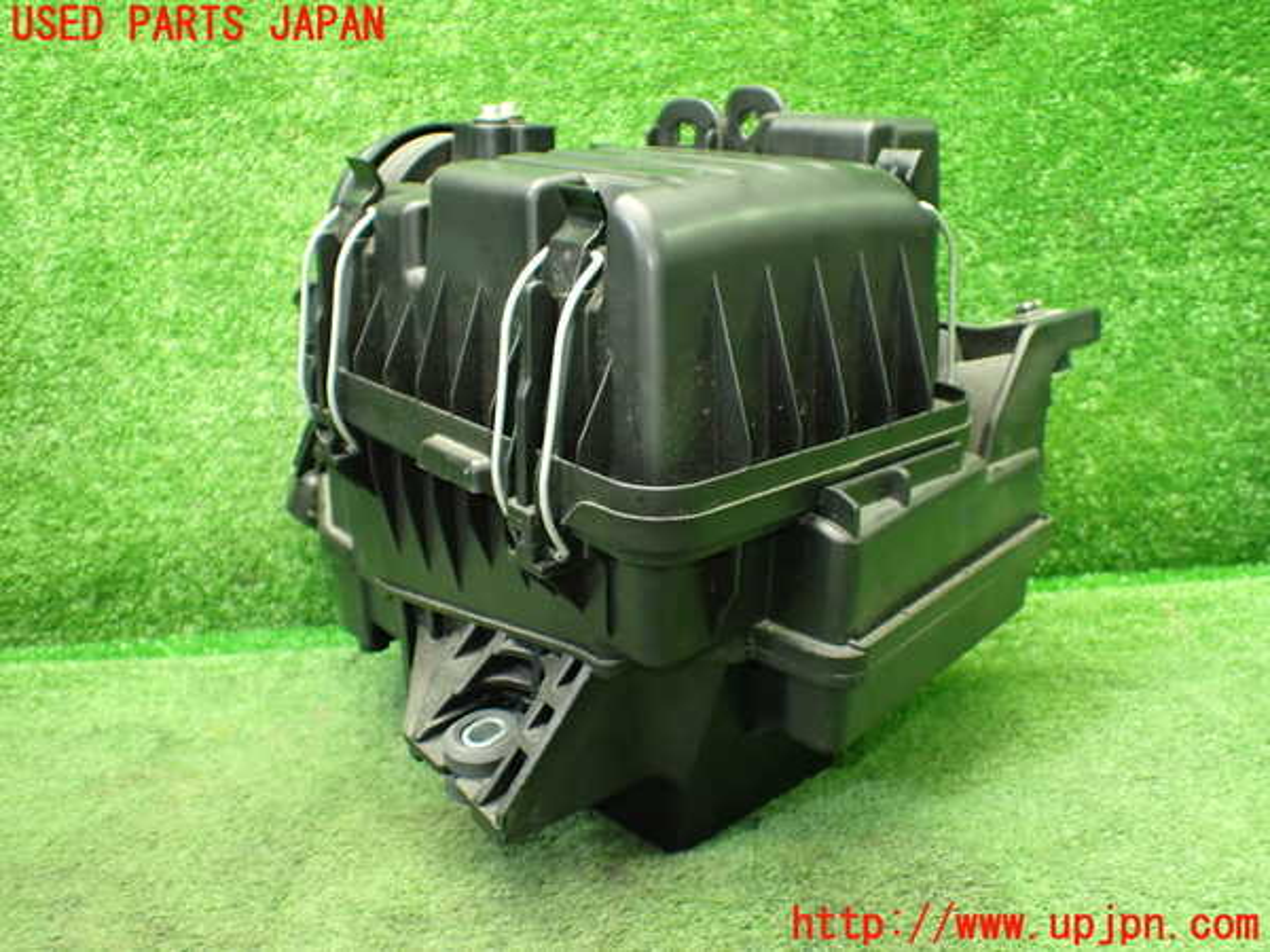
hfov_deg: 60.0
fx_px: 1101
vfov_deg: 46.8
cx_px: 635
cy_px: 476
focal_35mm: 30
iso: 800
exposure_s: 1/40
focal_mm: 5.4
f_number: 2.3
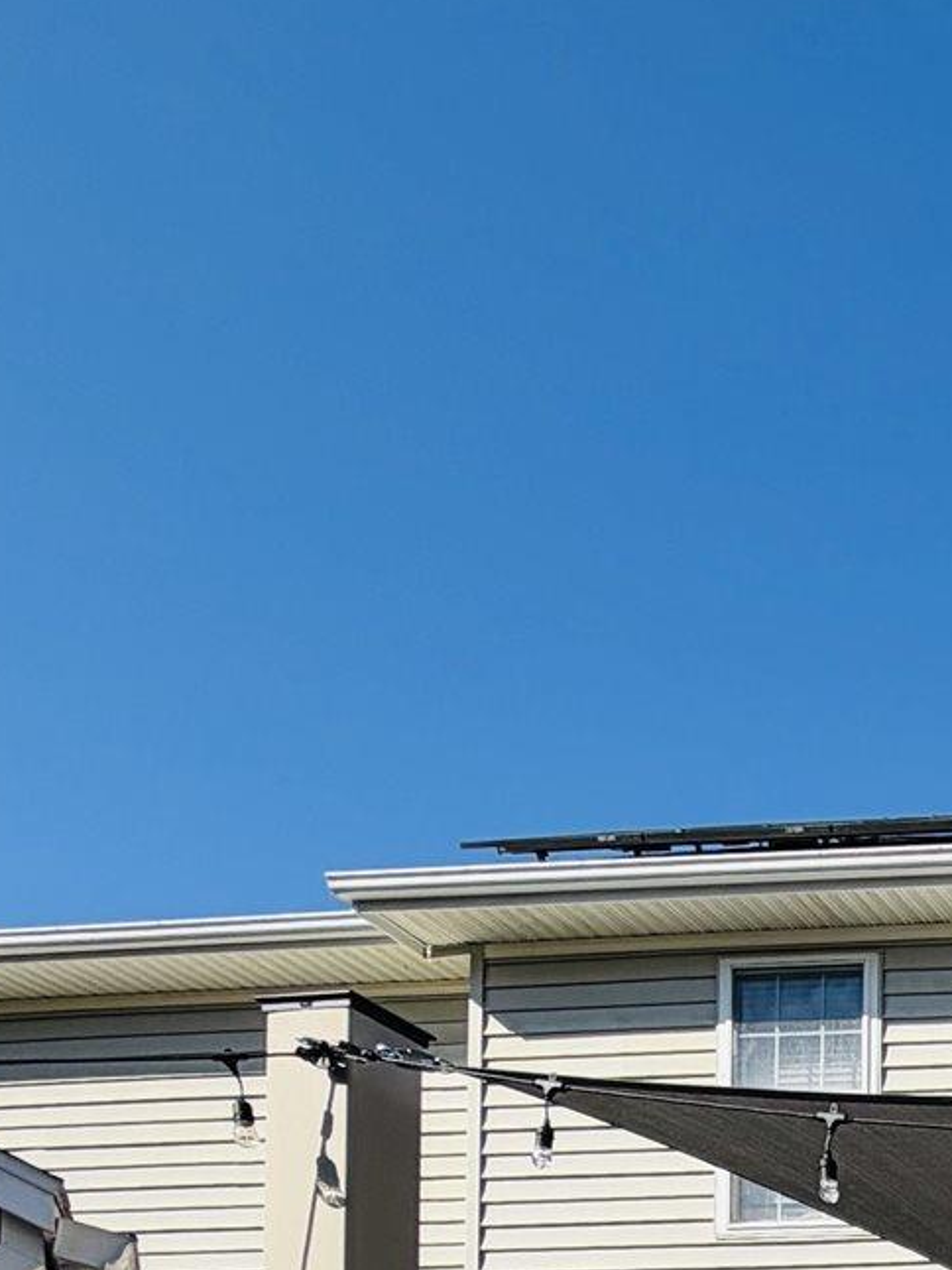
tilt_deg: +1.6
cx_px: 1579
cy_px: 1782
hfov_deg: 21.9
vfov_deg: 28.6
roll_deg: -0.4
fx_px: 1833
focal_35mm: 50
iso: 20
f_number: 2.2
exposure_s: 1/864
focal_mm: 2.22
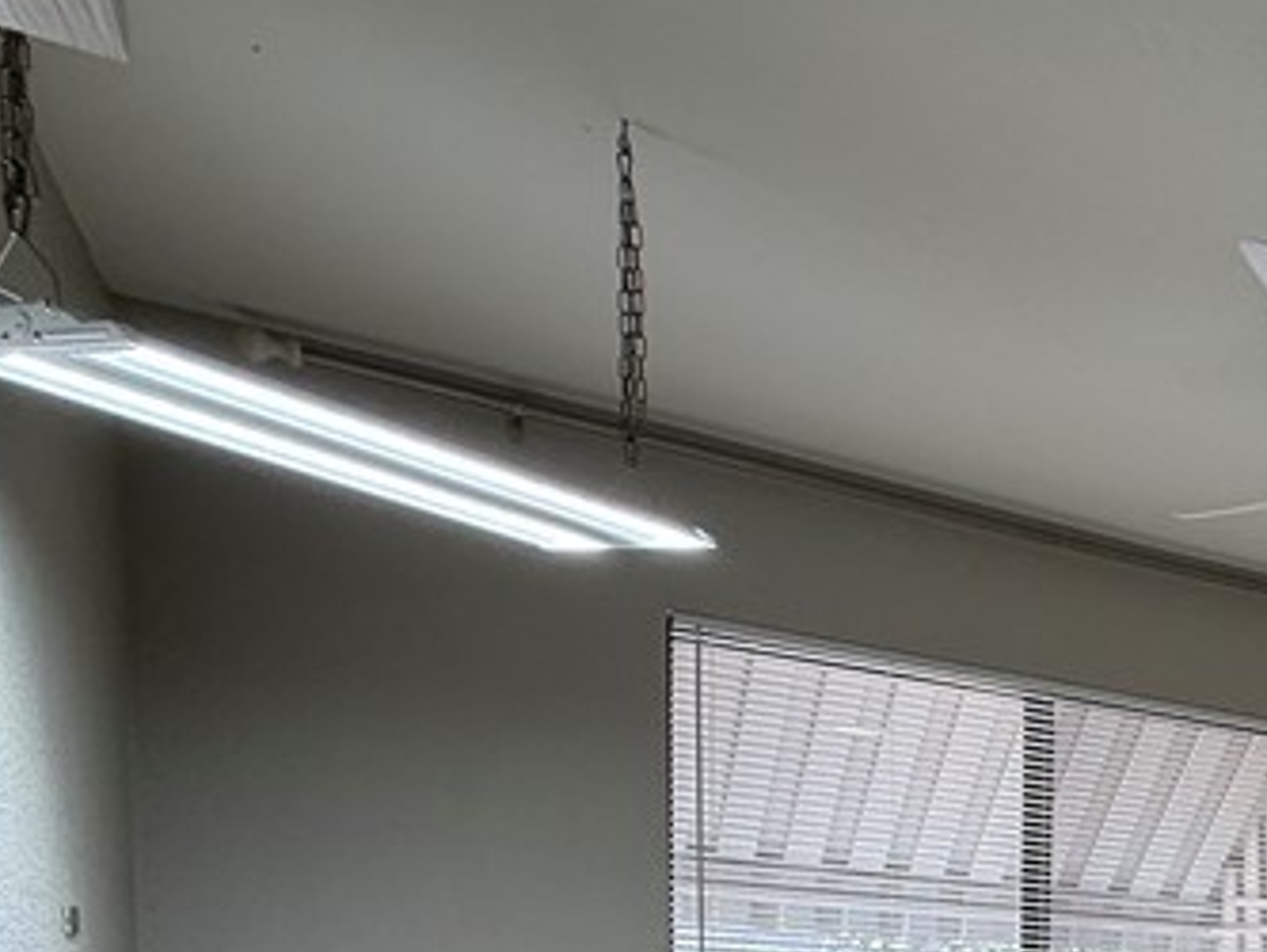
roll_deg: -3.2
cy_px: 1150
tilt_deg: -5.6
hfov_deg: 30.6
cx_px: 1773
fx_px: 1574
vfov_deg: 29.0
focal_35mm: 43
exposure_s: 1/155
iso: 64
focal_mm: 2.22
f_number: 2.2
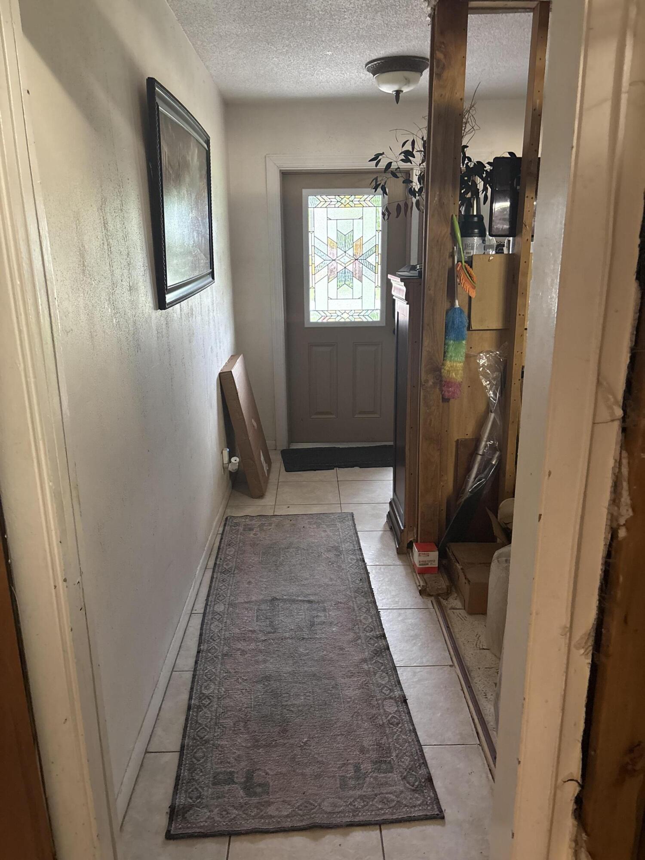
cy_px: 430
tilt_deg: -14.6
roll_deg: +1.4
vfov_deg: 67.3
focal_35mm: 26
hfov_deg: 53.1
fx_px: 646
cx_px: 322
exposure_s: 1/40
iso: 640
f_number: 1.6
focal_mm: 5.96
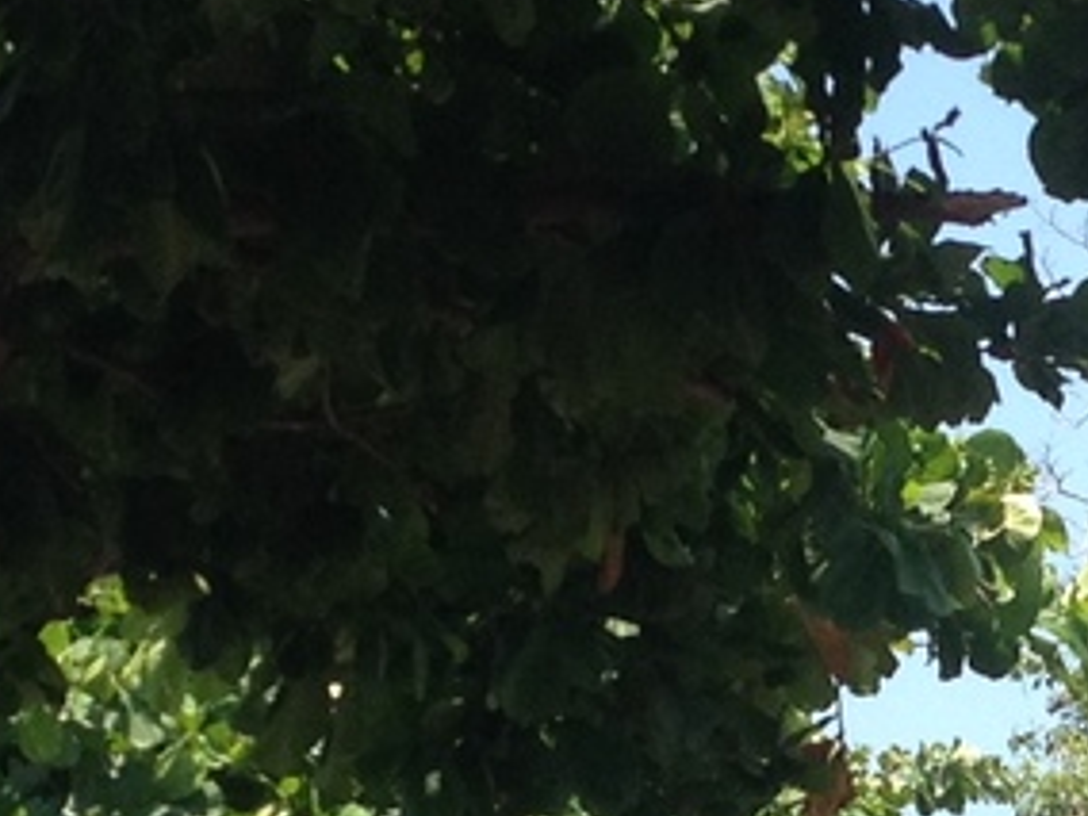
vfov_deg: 7.5
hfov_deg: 9.9
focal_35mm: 197
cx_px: 1230
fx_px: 6192
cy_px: 1011
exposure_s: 1/756
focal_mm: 4.28
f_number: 2.4
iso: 50
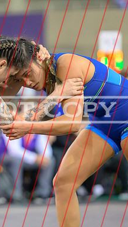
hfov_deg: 4.0
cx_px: -2
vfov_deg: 7.1
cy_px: 110
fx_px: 1834
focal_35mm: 304
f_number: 2.8
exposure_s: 1/800
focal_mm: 145
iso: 8000
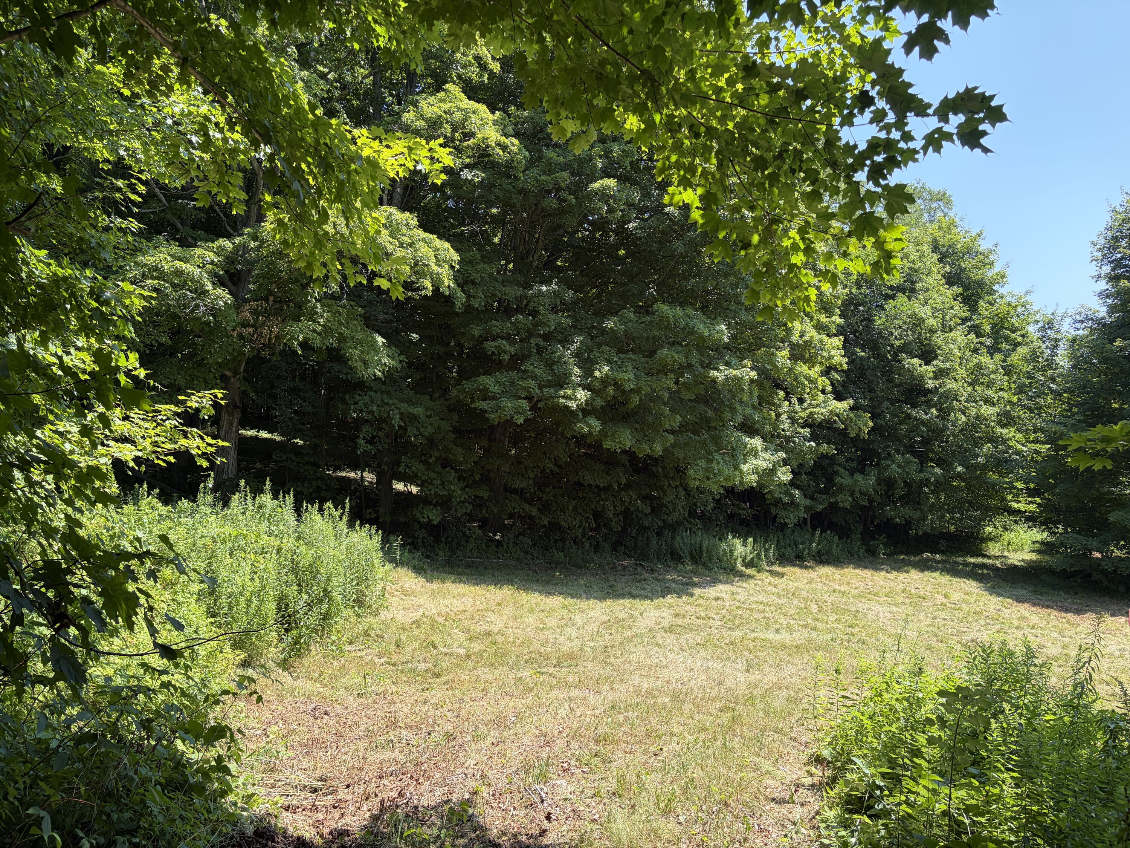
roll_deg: +2.1
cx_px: 565
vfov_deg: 53.1
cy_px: 424
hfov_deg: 67.3
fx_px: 849
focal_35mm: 26
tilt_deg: +4.7
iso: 50
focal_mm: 5.96
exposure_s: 1/884
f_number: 1.6
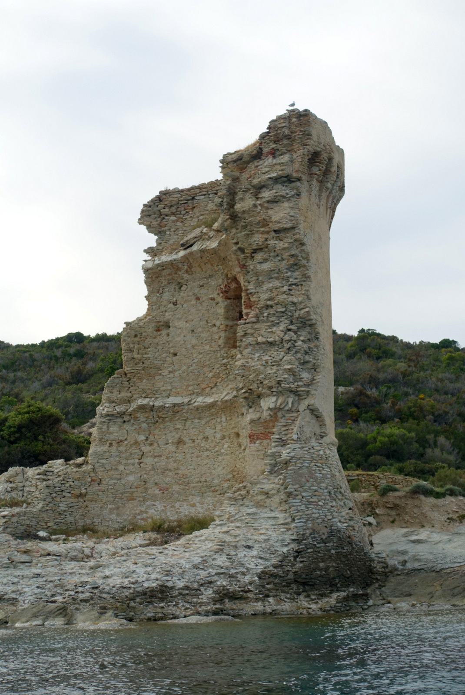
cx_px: 232
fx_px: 1353
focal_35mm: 70
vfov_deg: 28.8
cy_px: 348
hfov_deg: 19.5
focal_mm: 25.7
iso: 125
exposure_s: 1/100
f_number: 4
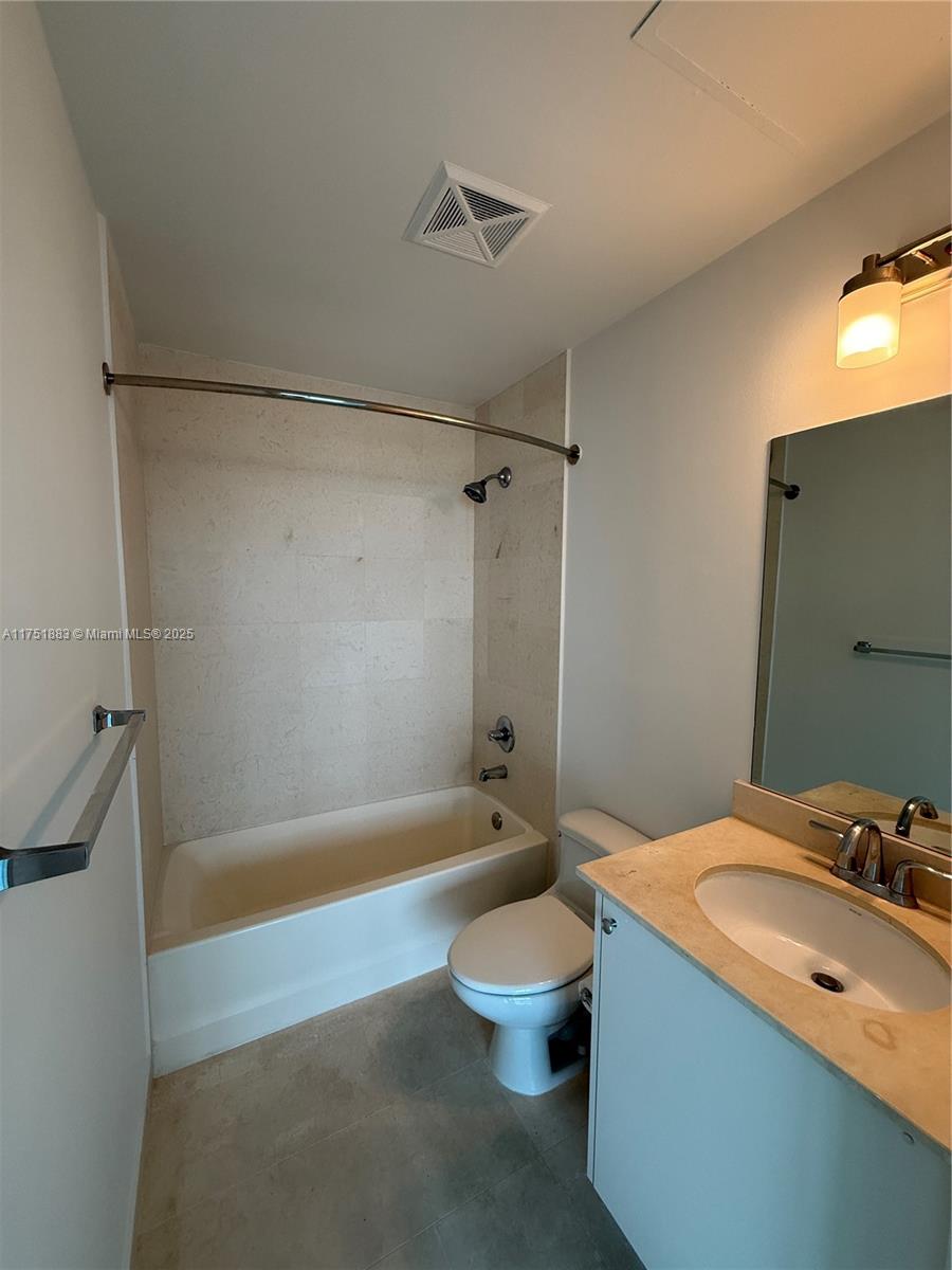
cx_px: 476
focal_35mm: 14
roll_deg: -0.5
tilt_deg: -3.6
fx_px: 513
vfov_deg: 102.1
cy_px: 635
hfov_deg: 85.7
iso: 125
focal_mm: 2.22
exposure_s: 1/120
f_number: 2.2
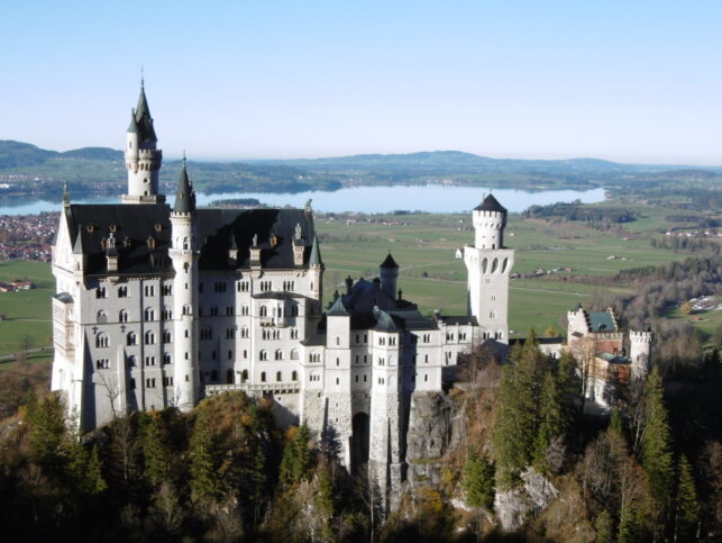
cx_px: 372
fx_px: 1190
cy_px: 326
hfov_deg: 33.8
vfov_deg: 25.6
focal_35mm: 57
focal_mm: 7.7
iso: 100
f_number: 3.8
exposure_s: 1/800
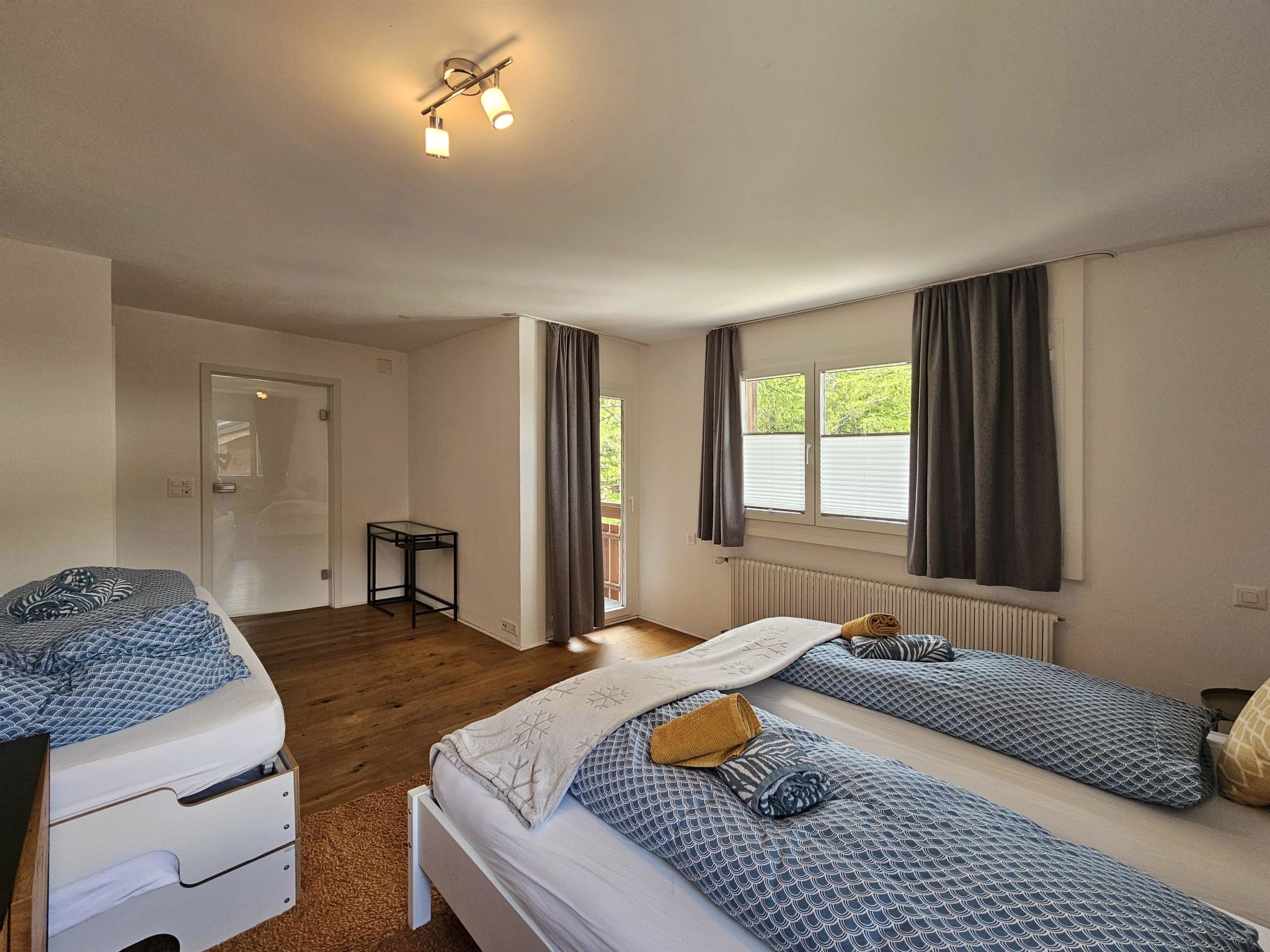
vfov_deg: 89.9
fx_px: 477
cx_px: 635
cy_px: 476
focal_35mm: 13
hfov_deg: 106.2
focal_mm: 2.2
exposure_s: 1/50
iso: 64
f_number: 2.2
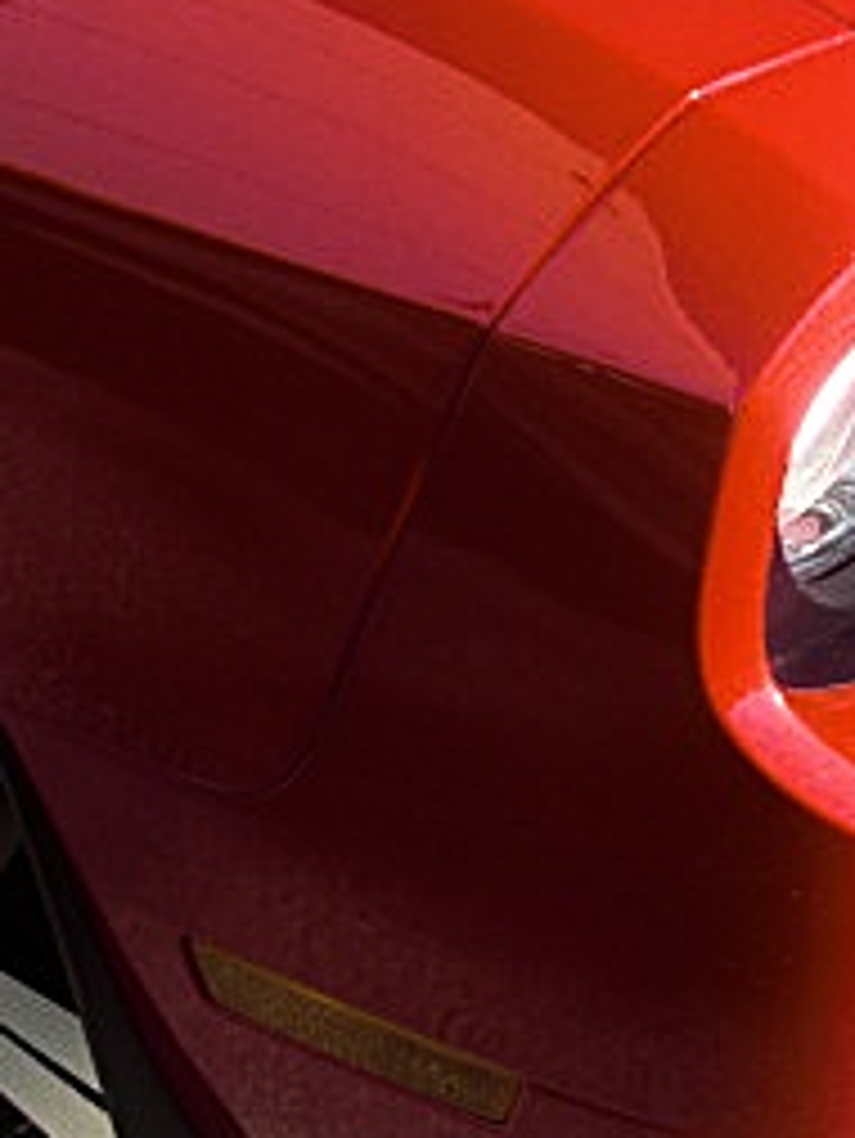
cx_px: 504
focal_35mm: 91
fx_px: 2994
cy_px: 567
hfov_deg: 16.2
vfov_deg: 21.5
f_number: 2.8
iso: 50
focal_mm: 6.3
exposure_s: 1/250
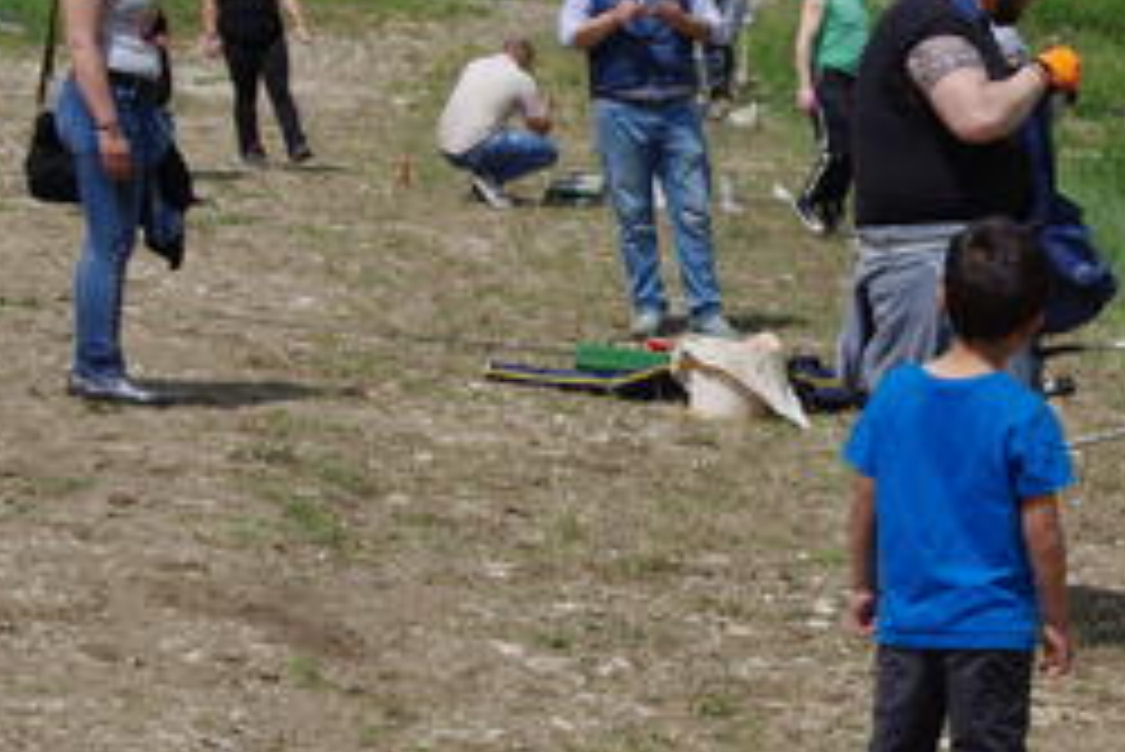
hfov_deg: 18.3
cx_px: 981
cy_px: 362
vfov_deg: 12.5
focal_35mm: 110
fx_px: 3439
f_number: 11
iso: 400
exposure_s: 1/500
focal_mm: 37
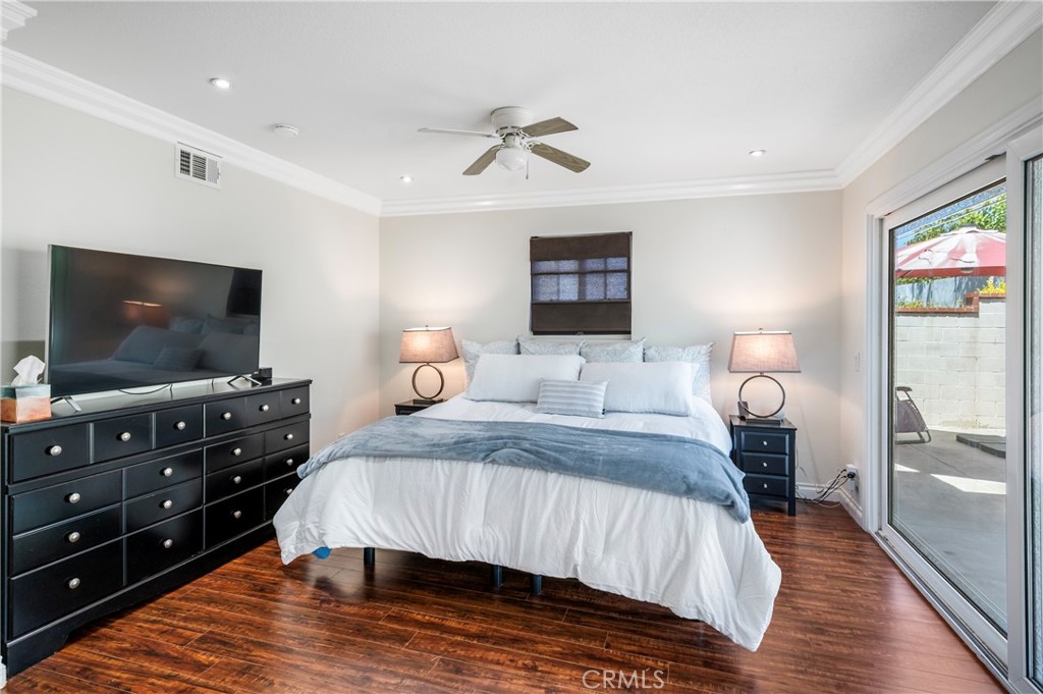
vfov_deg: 68.8
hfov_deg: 91.7
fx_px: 507
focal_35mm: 18
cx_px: 522
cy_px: 347
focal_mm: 17.5
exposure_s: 1/30
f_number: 7.1
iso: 400
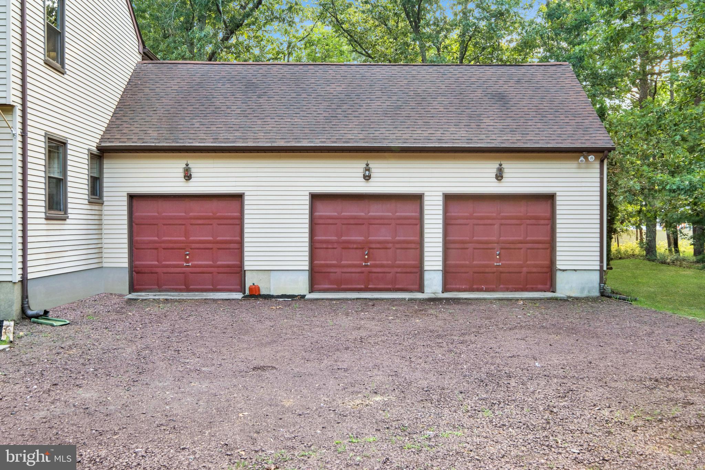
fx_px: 666
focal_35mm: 34
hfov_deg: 55.8
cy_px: 235
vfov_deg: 38.9
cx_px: 352
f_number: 10
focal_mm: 22.9
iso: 160
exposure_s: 1/17
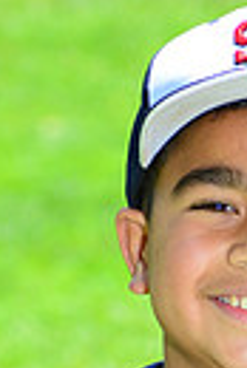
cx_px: 263
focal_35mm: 603
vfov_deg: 3.4
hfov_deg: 2.3
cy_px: 473
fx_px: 6189
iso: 200
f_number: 8
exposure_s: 1/200
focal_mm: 135
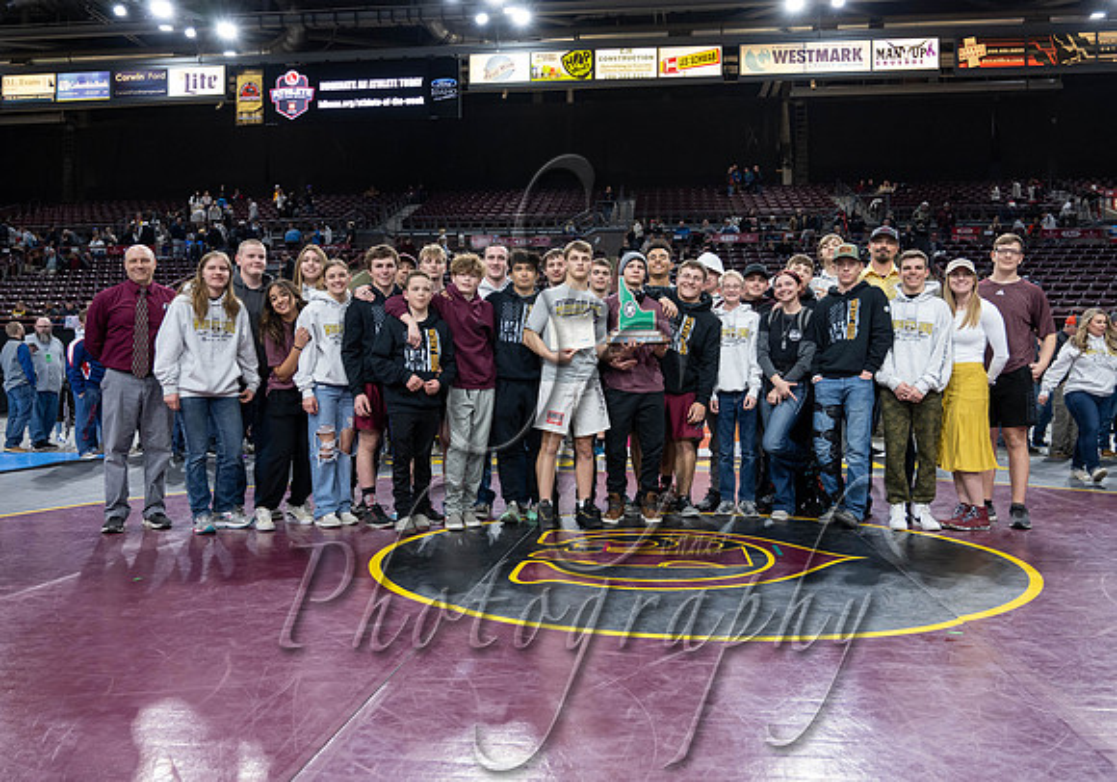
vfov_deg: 44.7
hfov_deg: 60.9
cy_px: 363
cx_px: 566
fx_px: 950
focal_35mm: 30
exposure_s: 1/125
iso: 640
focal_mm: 24
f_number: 4
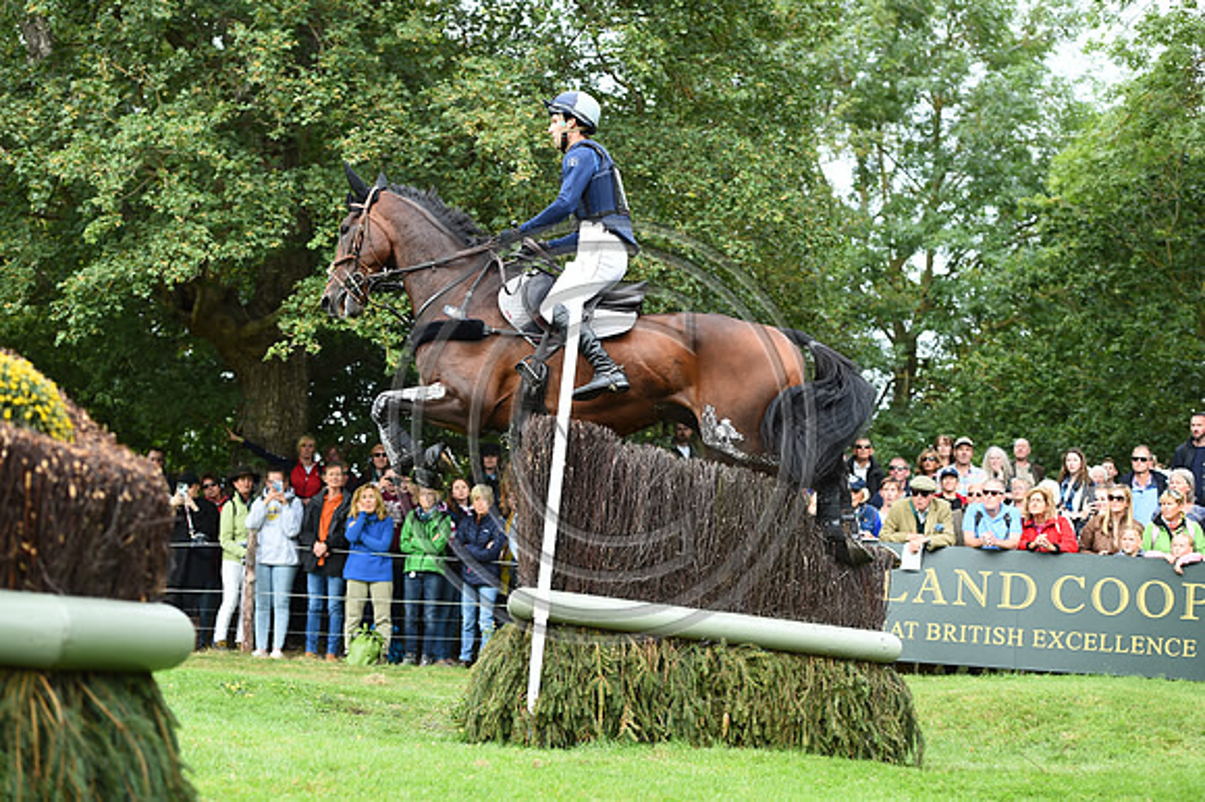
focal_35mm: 70
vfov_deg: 19.4
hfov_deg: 28.9
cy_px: 401
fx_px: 2342
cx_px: 602
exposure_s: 1/1250
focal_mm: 70
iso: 720
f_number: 3.5
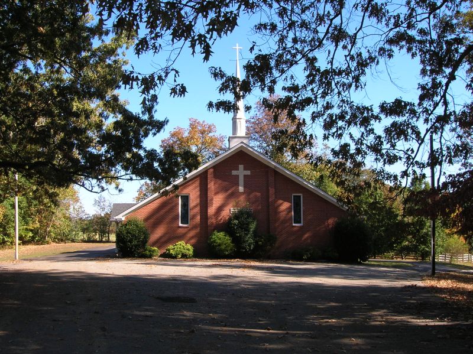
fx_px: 464
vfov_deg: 41.8
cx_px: 236
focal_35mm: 34
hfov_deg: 54.0
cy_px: 177
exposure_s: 1/152
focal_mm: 5.7
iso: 50
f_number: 4.9
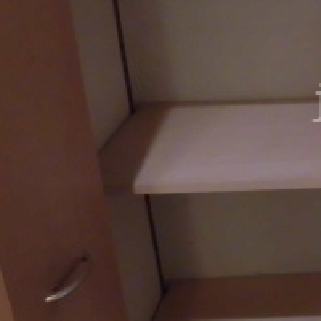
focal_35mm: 68
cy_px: 103
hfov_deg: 22.5
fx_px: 713
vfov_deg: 25.2
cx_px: 422
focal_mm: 4.3
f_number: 3.1
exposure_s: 1/25
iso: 500
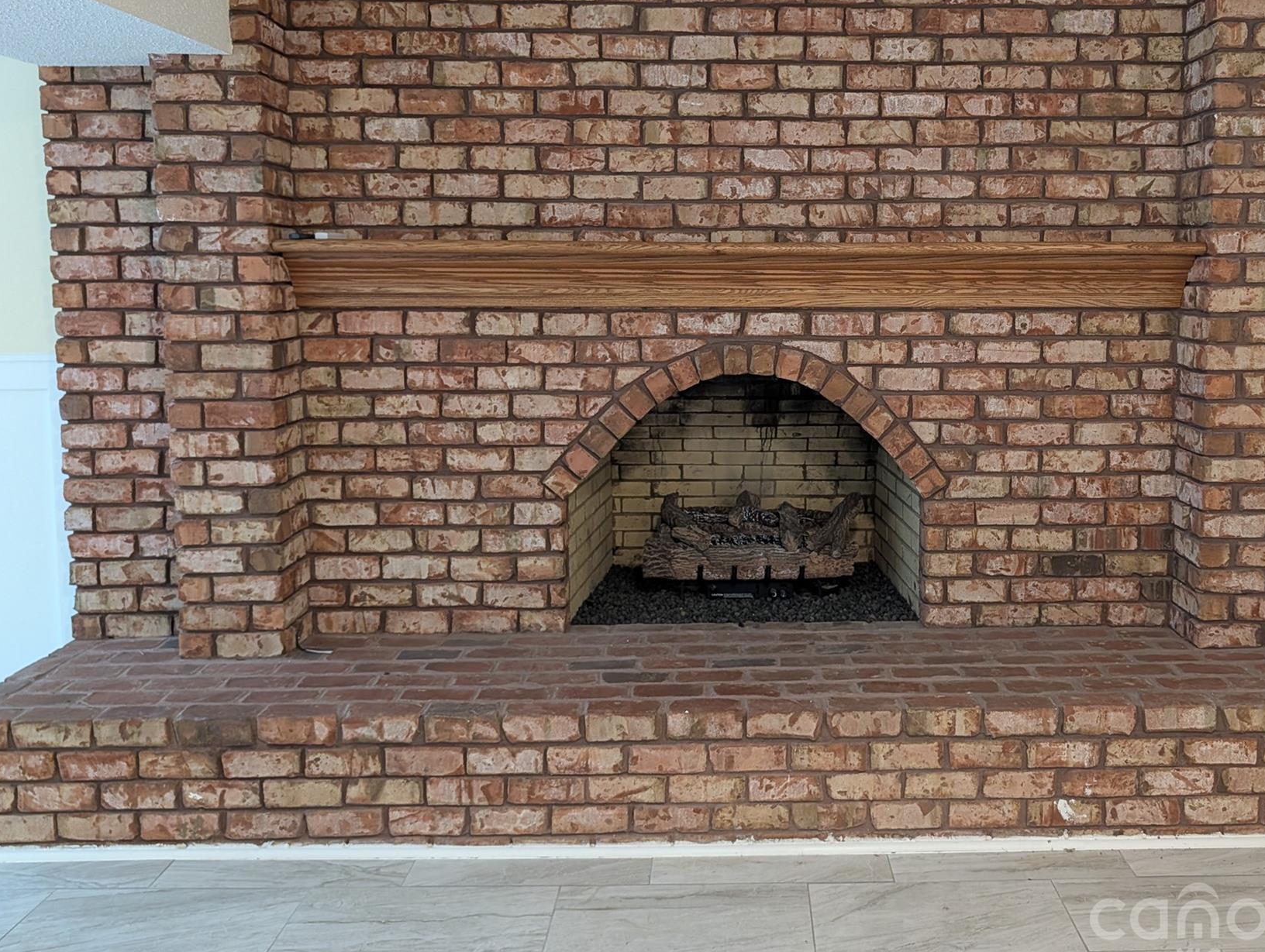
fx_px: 1098
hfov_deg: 59.4
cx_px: 763
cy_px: 383
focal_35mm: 30
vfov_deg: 46.7
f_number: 1.68
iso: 629
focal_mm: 6.9
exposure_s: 1/120
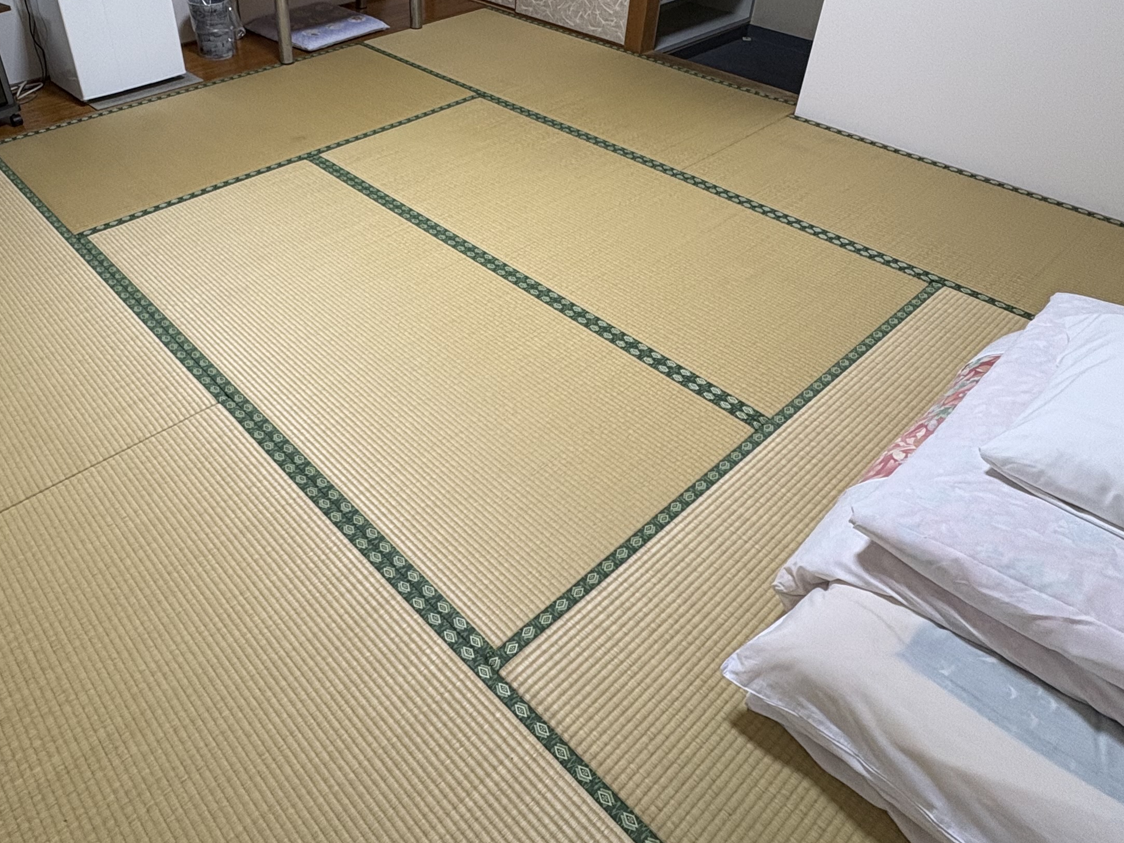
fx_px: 844
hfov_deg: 66.2
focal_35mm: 26
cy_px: 280
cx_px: 415
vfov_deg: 52.0
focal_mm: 2.22
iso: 160
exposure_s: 1/60
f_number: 2.2
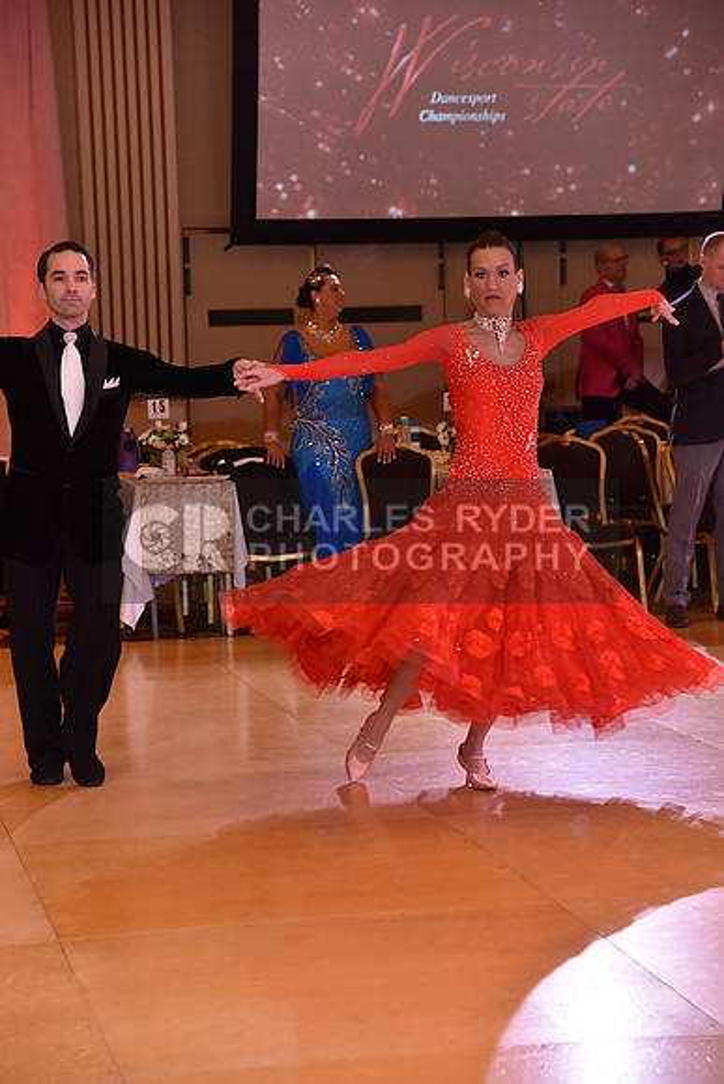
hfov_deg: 15.9
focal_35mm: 86
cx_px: 362
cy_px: 542
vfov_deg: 23.6
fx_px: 2593
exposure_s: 1/250
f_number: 5
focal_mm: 86
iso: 1250
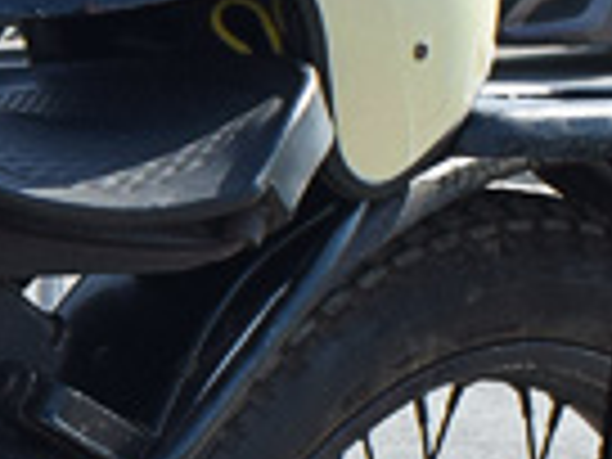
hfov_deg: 7.1
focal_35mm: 255
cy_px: 382
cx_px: -1044
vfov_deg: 5.8
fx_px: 4508
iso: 200
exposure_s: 1/500
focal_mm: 20
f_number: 6.3
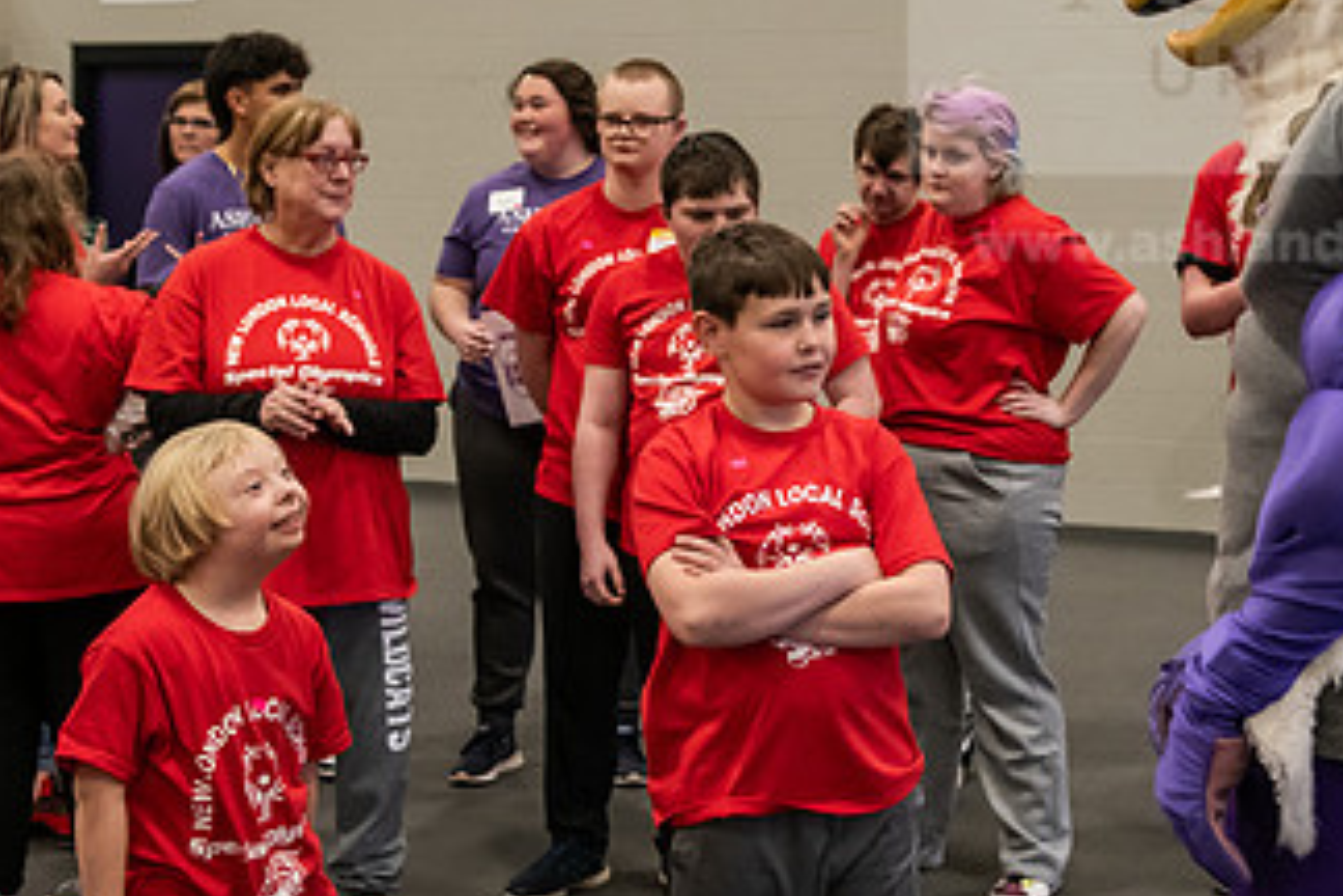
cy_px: 330
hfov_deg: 29.6
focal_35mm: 68
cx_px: 783
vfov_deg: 20.0
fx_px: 2537
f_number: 3.5
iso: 2500
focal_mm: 38
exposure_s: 1/200
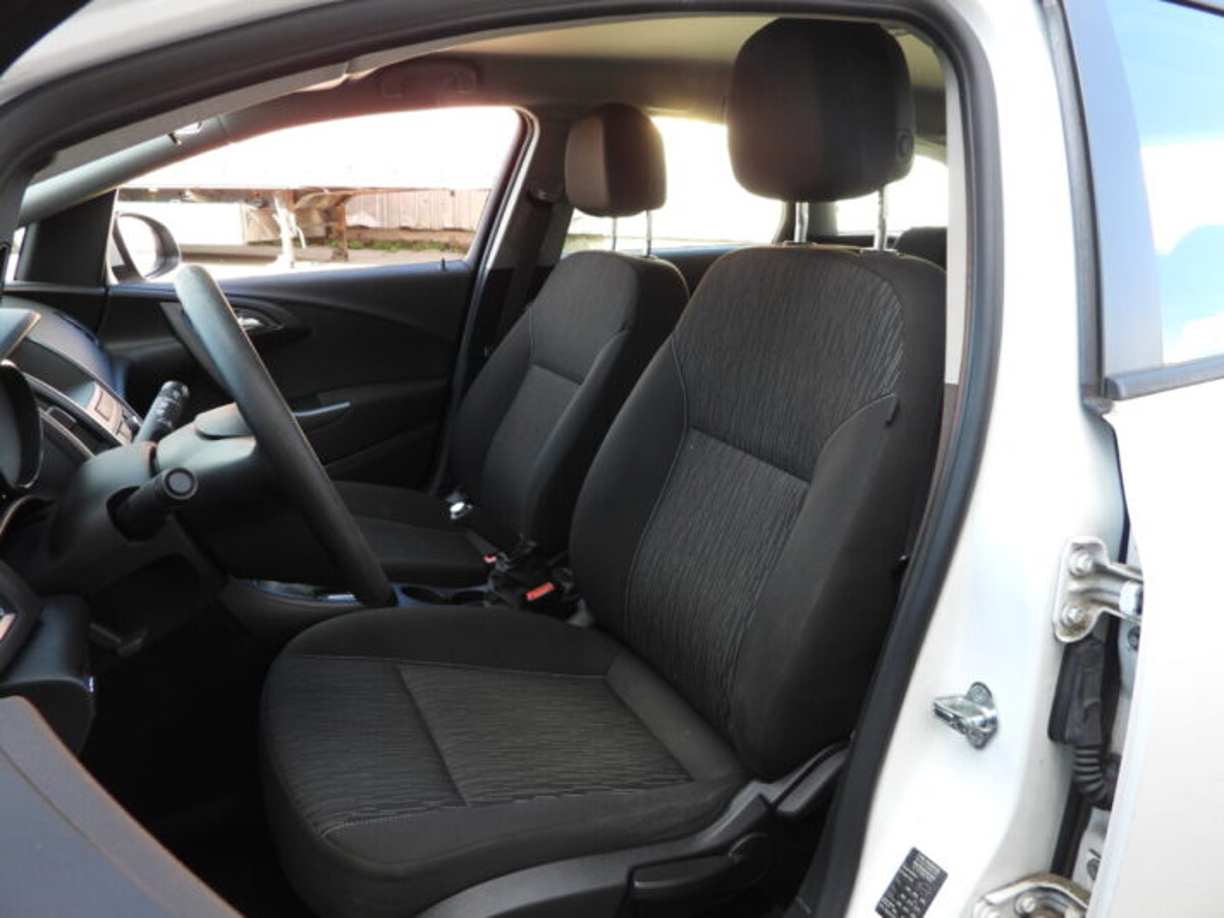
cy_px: 459
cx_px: 612
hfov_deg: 71.6
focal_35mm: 24
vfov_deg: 56.8
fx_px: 849
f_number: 2.8
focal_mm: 4.3
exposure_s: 1/100
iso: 100
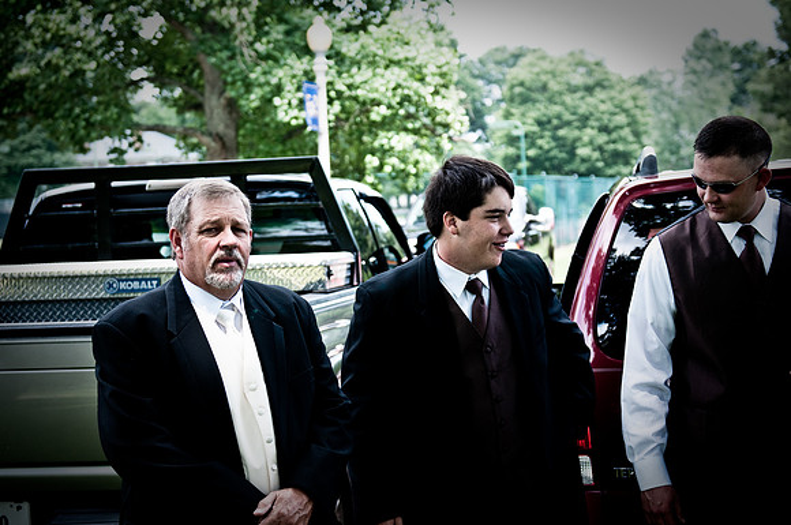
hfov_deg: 33.4
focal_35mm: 60
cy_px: 262
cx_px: 396
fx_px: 1316
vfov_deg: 22.6
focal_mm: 40
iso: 200
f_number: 2.8
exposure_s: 1/640
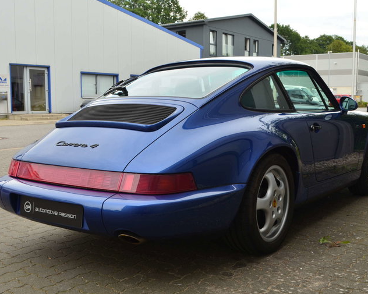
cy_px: 146
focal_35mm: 41
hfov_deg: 44.8
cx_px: 197
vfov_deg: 36.5
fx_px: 446
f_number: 10
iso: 250
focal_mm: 24
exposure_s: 1/60
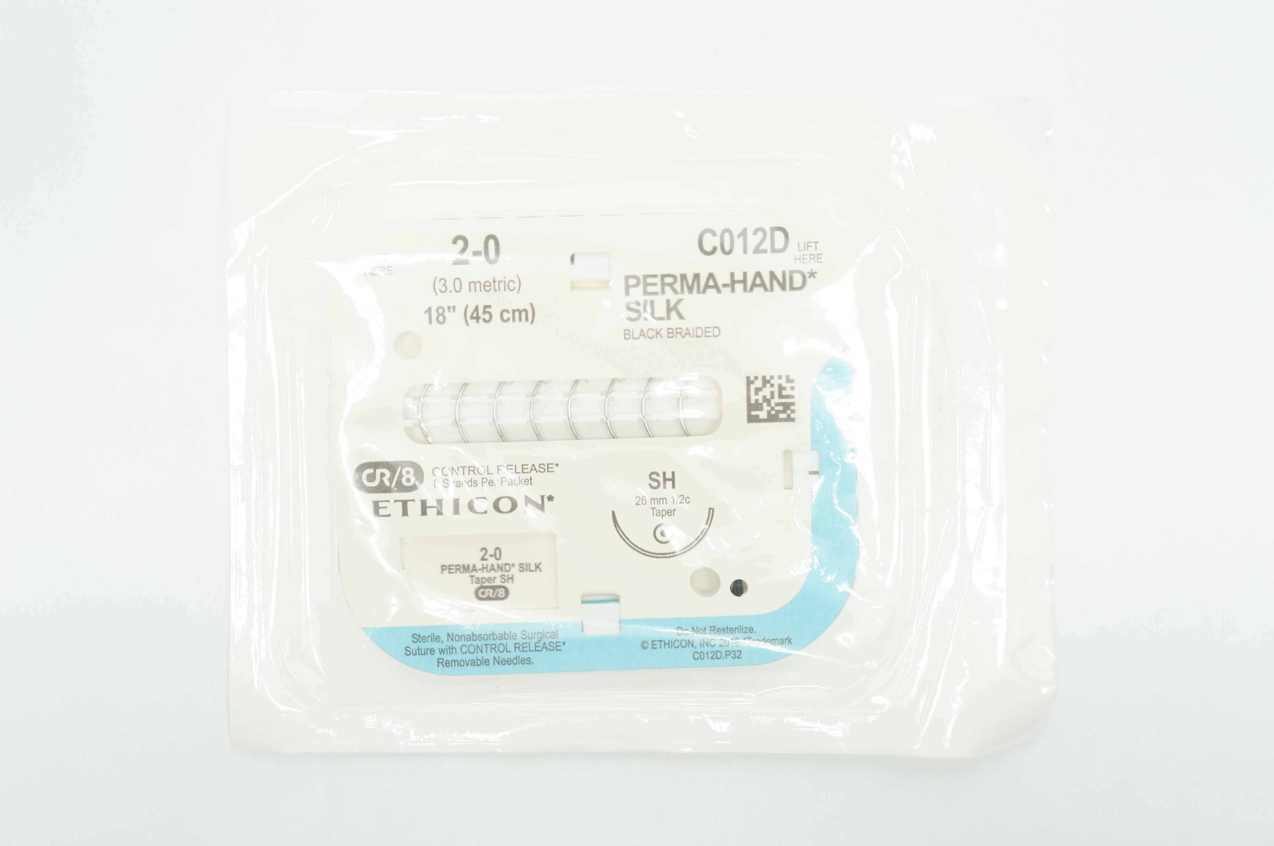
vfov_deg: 34.1
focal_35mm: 39
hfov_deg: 49.6
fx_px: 1379
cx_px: 637
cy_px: 423
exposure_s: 1/60
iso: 400
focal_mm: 26
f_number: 4.5
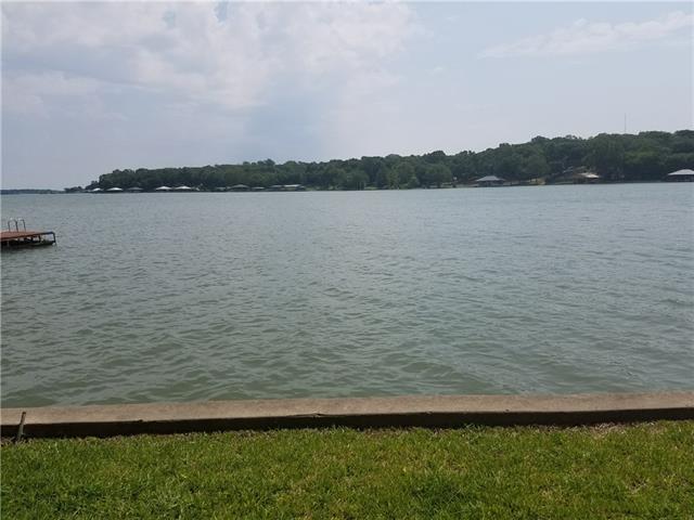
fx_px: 521
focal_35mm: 26
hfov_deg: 67.3
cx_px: 347
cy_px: 260
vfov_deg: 53.1
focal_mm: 4.2
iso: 50
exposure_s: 1/6208
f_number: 1.7
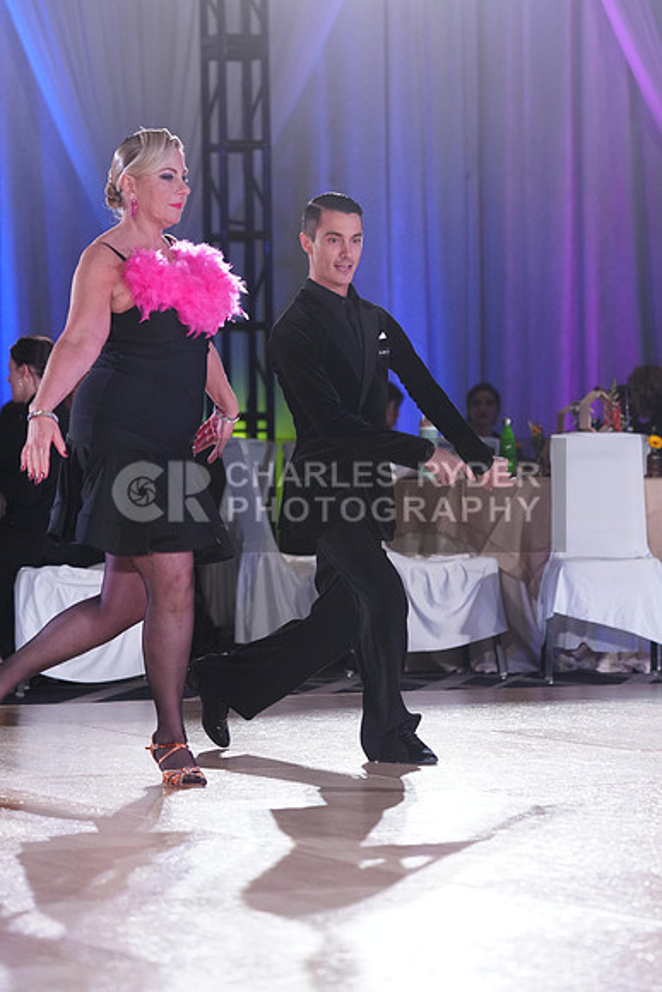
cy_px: 496
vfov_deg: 14.3
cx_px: 331
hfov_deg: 9.6
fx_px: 3942
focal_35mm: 143
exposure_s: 1/400
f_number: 4
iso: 2500
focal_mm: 143
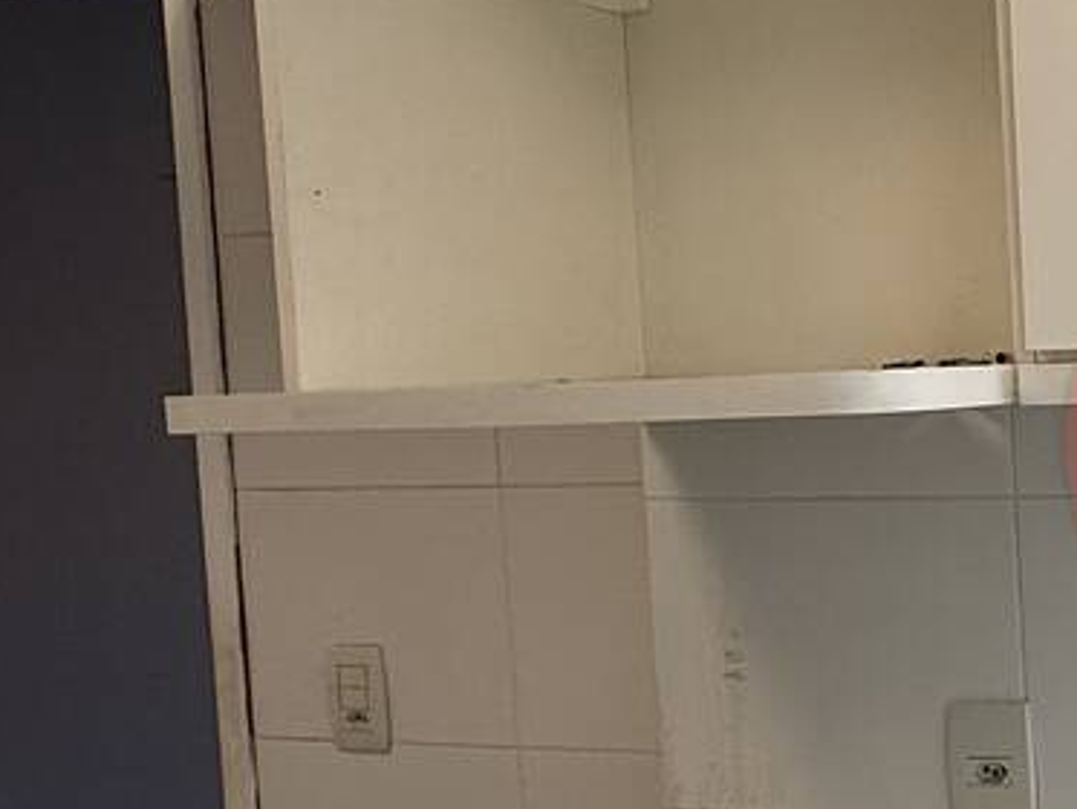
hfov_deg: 26.9
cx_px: 1556
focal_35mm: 54
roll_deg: +2.0
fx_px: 1681
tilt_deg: -3.9
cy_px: 454
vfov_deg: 27.0
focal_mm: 2.22
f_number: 2.2
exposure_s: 1/120
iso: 50
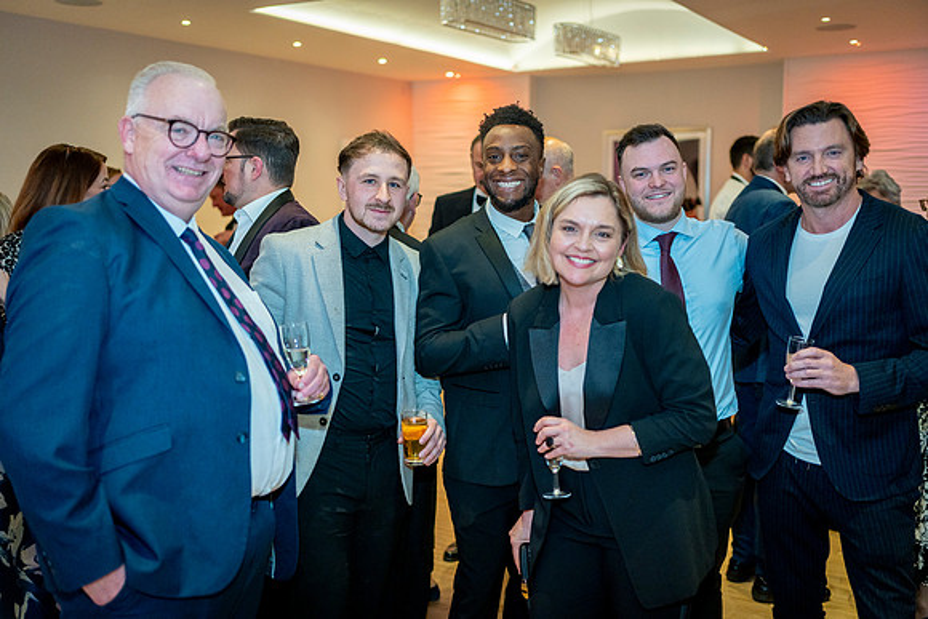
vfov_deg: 37.9
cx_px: 464
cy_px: 310
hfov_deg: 54.4
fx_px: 902
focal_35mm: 35
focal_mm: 35
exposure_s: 1/80
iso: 1250
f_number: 1.8
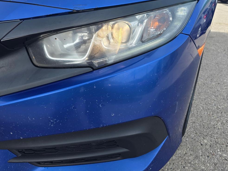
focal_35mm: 30
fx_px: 198
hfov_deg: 60.0
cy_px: 78
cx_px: 111
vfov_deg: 46.8
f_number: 1.7
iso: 40
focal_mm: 6.3
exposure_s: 1/912
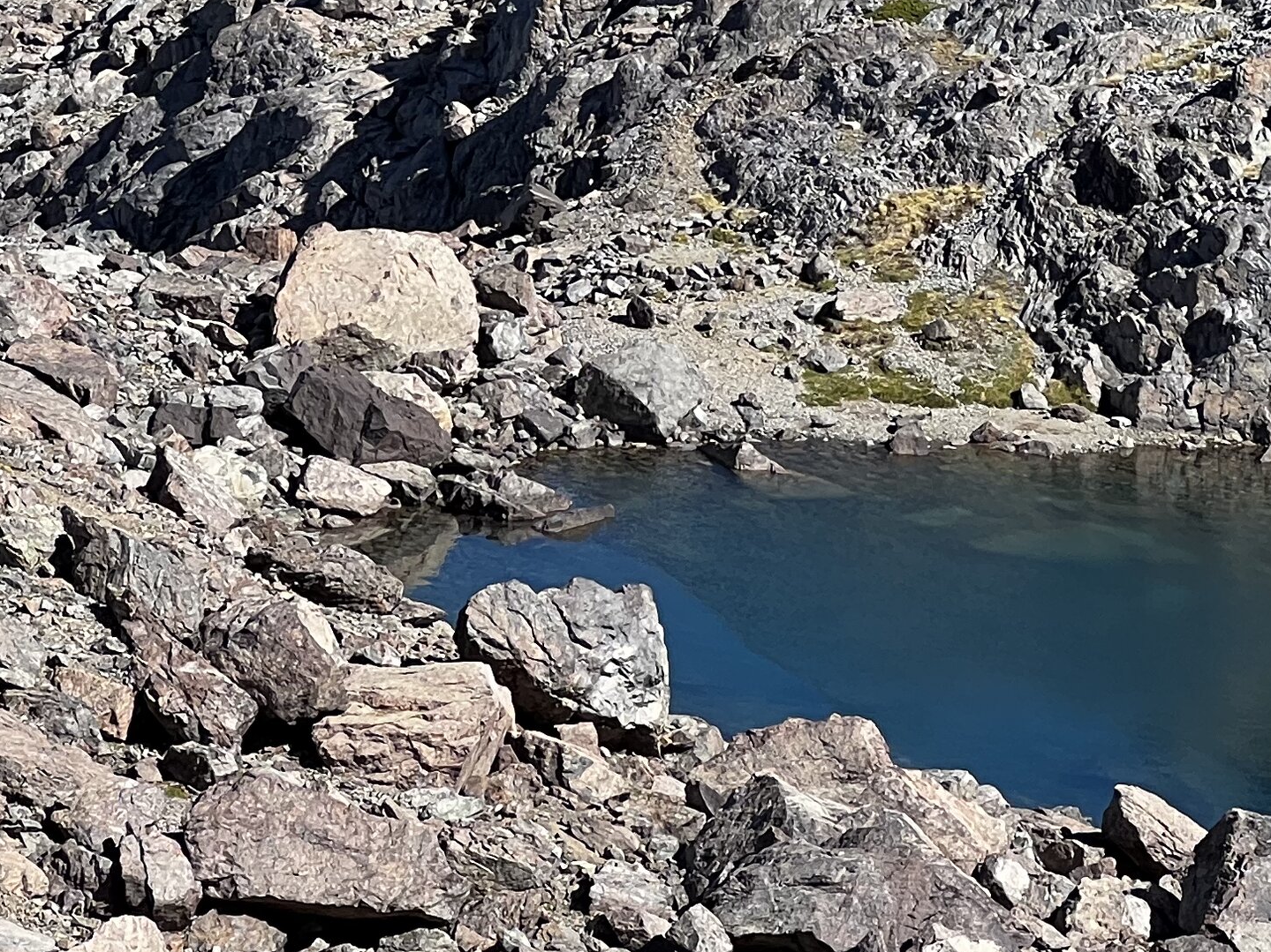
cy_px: -125
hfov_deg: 9.2
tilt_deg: -6.9
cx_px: 987
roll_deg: -2.0
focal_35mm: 214
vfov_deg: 6.9
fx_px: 7857
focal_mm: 9
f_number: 2.8
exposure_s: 1/536
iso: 32
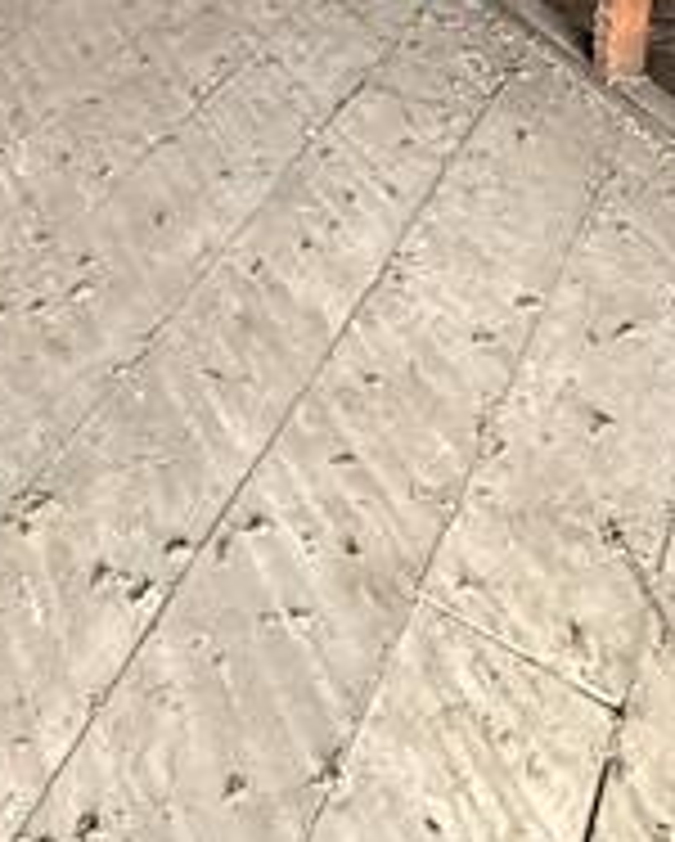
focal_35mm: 56
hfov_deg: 23.8
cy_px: -329
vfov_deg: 26.7
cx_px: -212
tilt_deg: -12.5
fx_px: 1396
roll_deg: +0.9
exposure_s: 1/60
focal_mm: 2.22
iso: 500
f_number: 2.2
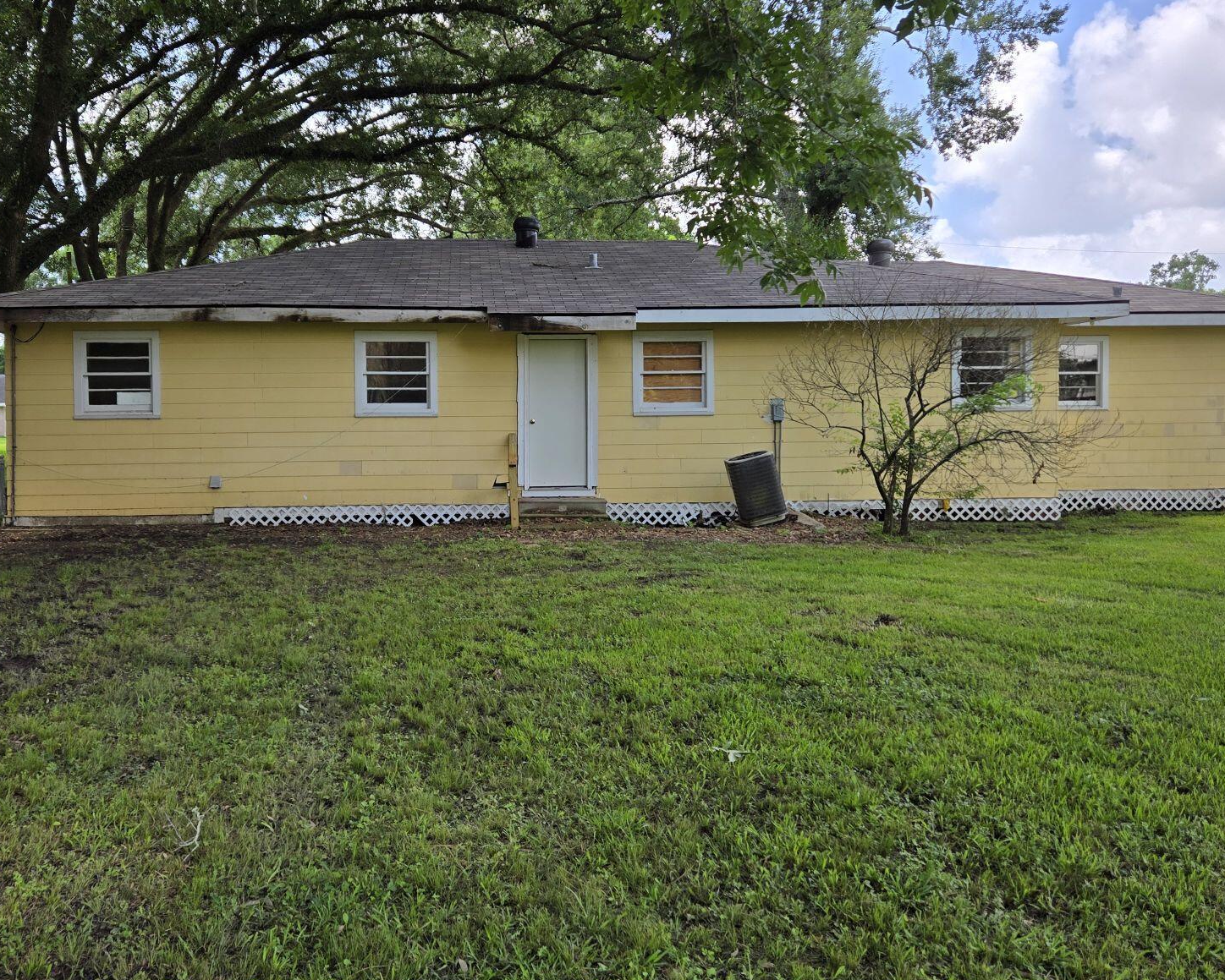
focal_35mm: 31
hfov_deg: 57.0
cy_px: 444
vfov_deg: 47.1
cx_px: 537
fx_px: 1124
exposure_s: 1/805
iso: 25
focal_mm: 5.4
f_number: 1.8
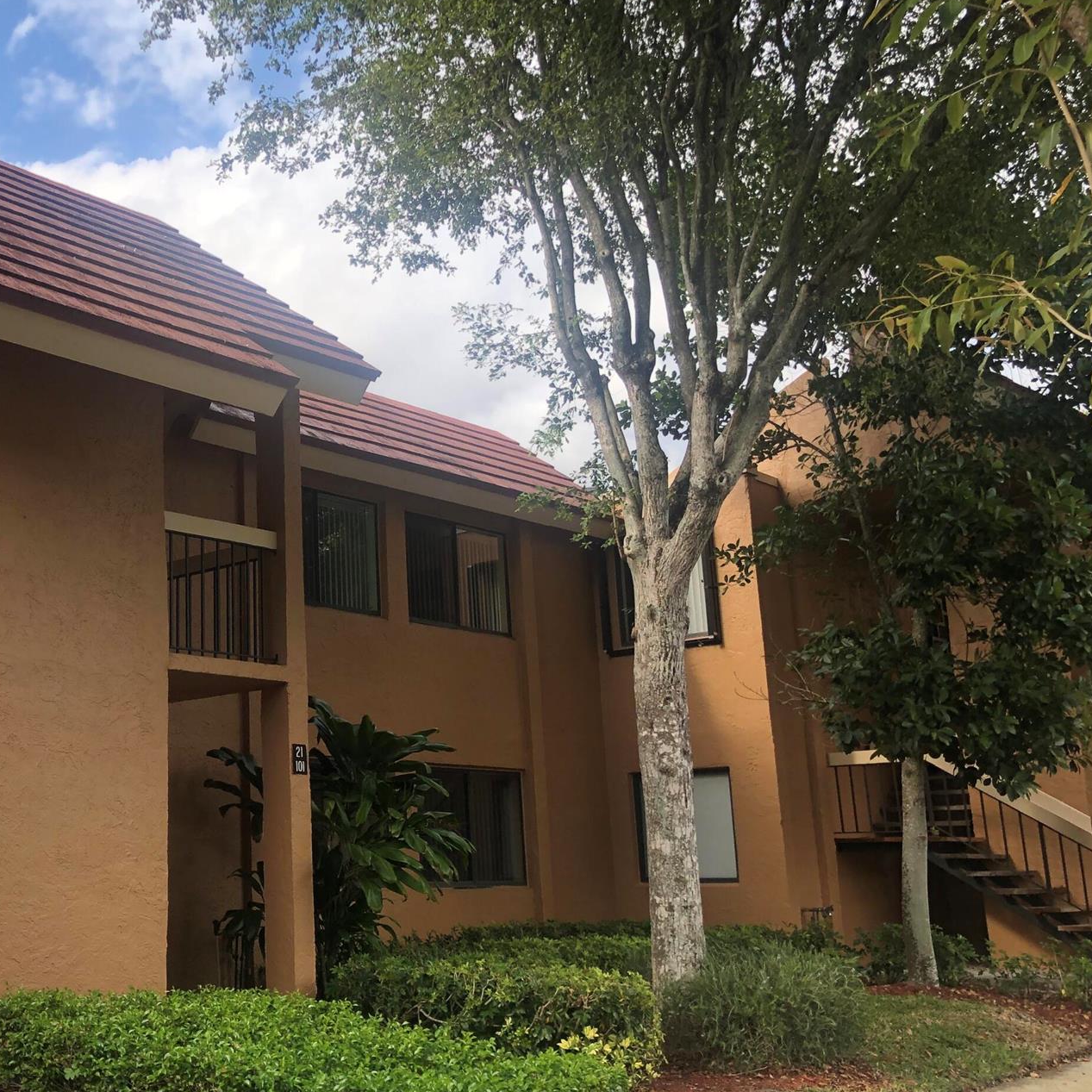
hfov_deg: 40.1
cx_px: 215
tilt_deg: +12.7
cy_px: 554
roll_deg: +0.8
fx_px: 1428
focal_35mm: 40
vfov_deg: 41.9
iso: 20
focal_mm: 4
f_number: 1.8
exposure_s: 1/694
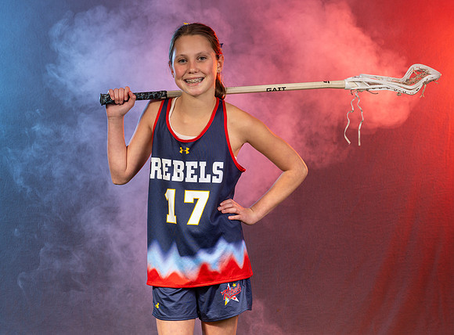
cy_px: 165
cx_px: 207
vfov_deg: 11.4
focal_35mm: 129
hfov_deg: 15.4
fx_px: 1678
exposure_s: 1/200
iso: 64
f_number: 8
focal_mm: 105
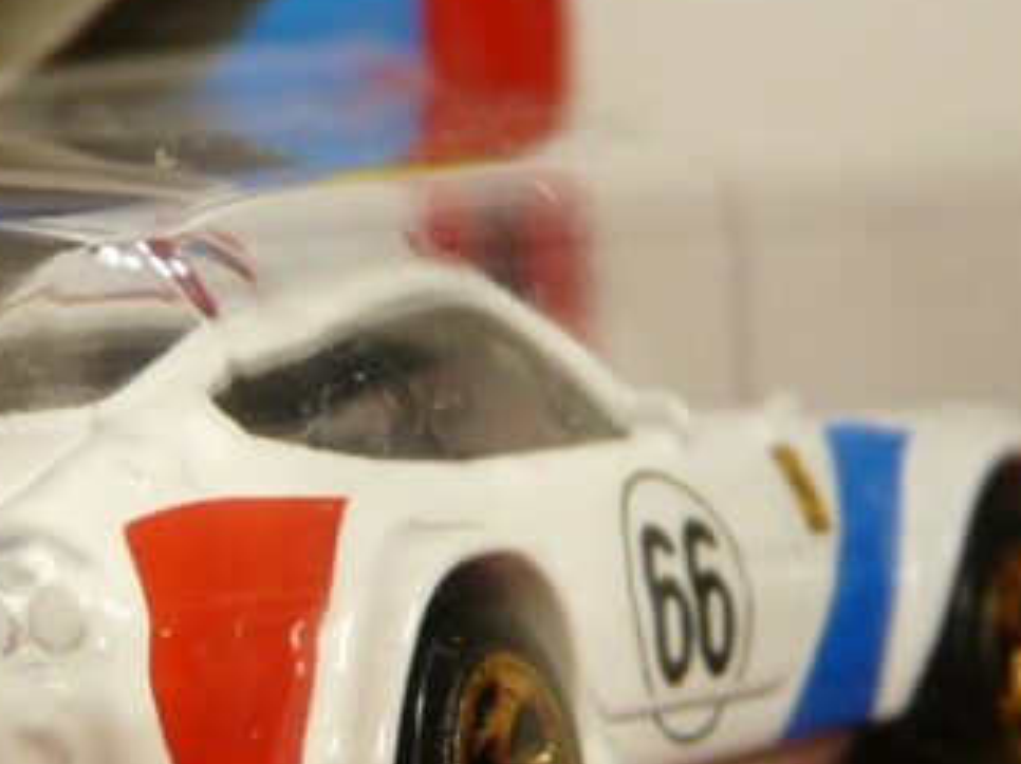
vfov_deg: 6.0
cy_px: 437
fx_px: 7250
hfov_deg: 8.0
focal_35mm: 246
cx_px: 244
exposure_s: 1/50
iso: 100
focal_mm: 13.6
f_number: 3.2
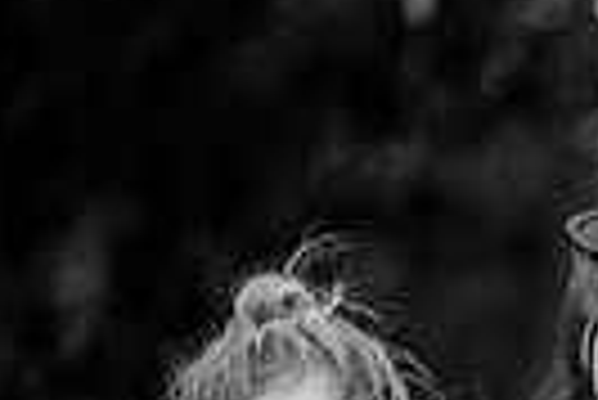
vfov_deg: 1.9
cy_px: 570
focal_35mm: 741
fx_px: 12322
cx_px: 1121
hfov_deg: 2.8
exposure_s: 1/160
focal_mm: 156
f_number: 2.8
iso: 250
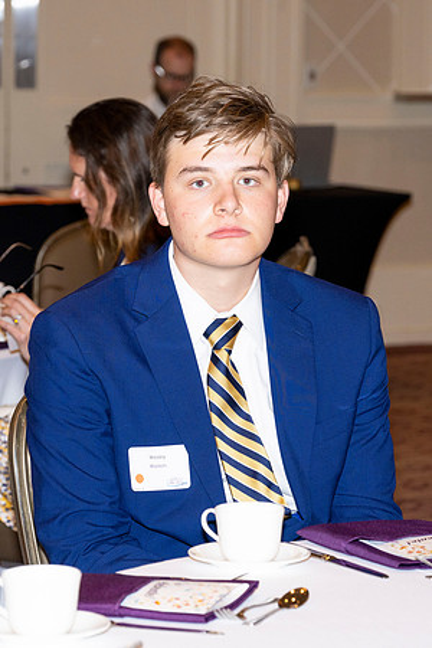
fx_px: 2673
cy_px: 324
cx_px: 184
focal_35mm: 149
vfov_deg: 13.8
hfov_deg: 9.2
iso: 1000
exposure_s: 1/100
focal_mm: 99
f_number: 5.6
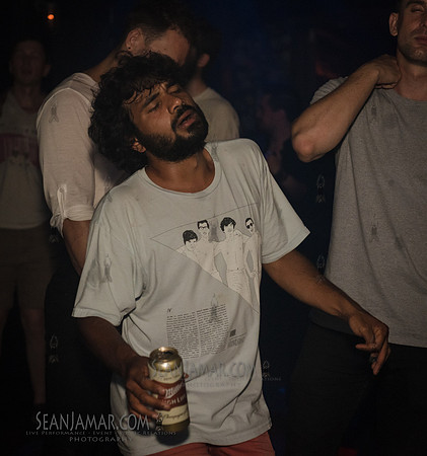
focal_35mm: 87
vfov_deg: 20.6
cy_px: 228
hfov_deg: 19.3
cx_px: 150
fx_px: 1255
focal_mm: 66
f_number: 4
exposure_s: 1/250
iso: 2000
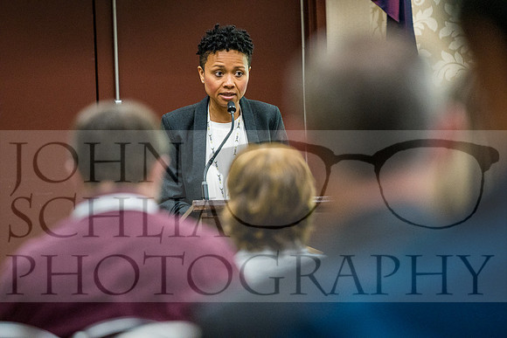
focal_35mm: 300
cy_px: 169
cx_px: 254
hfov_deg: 6.9
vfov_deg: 4.6
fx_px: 4226
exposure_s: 1/100
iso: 3200
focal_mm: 200
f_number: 3.5
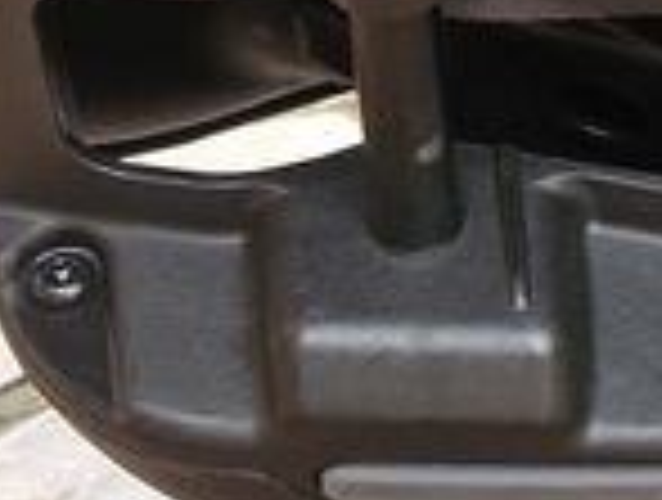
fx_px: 2991
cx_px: 1207
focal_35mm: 156
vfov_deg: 9.3
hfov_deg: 11.7
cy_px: -252
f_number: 1.8
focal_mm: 5.4
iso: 50
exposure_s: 1/203
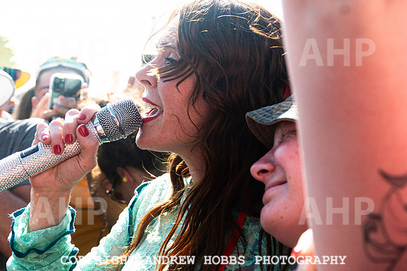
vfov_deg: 25.0
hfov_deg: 36.5
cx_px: 248
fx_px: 613
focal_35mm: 54
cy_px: 119
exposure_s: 1/5000
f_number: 4
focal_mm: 32
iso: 400
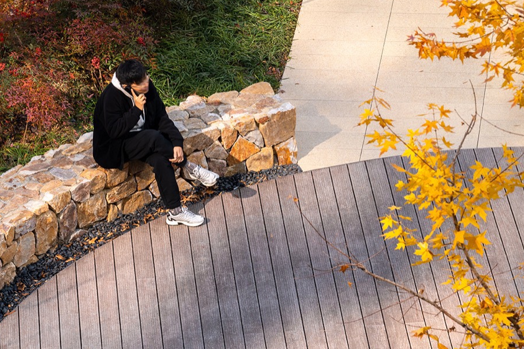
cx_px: 295
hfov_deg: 9.1
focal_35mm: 226
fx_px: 3289
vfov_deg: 6.1
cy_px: 126
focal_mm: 120
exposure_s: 1/125
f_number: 11
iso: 250
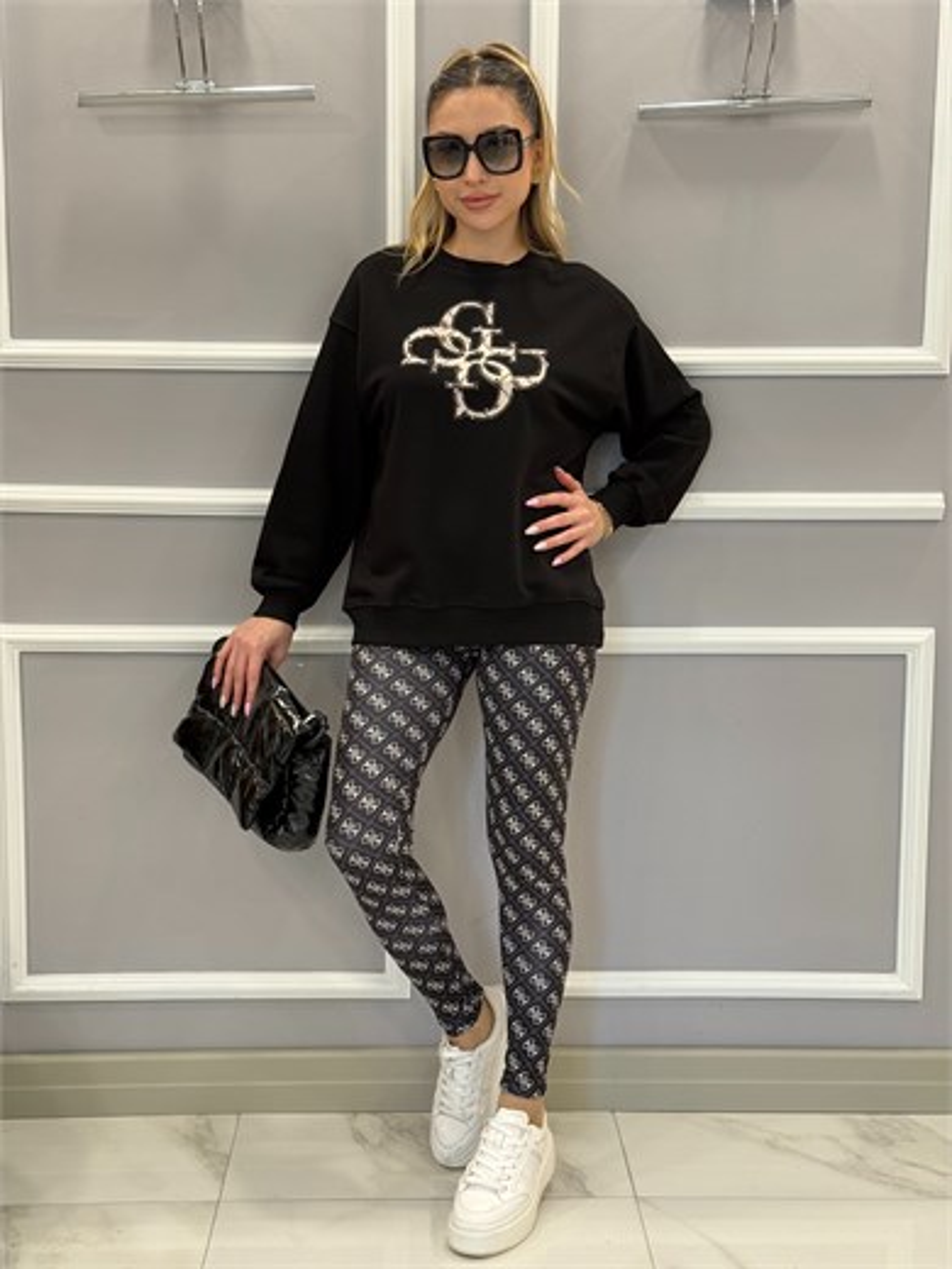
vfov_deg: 39.7
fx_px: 1760
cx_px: 476
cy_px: 634
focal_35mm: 48
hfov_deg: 30.3
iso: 100
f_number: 1.78
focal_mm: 6.76
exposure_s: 1/74
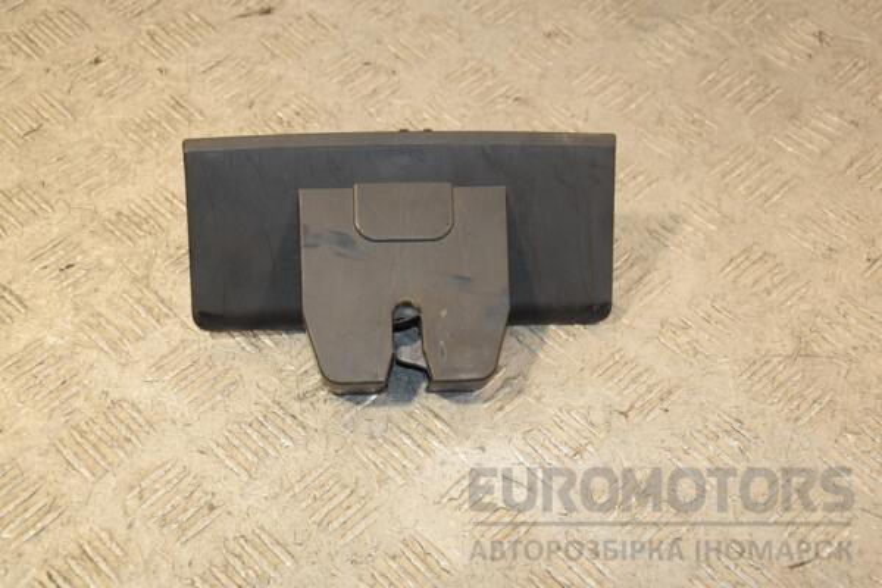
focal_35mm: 68
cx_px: 441
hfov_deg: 29.9
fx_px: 1654
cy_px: 294
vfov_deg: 20.2
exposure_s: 1/200
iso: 800
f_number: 5.6
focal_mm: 45
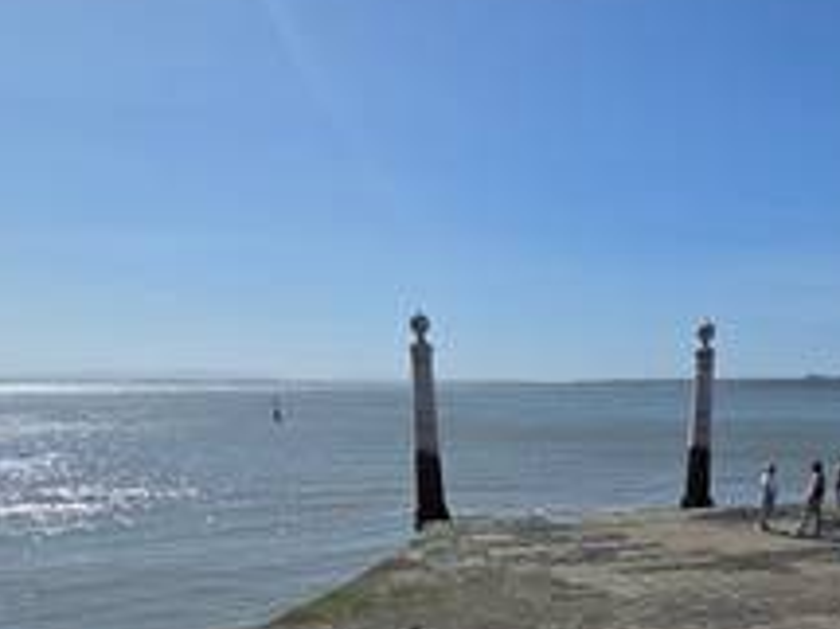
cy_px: 645
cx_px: 582
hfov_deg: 59.7
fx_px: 703
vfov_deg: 41.2
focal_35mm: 29
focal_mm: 2.2
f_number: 2.2
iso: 100
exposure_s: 1/6598
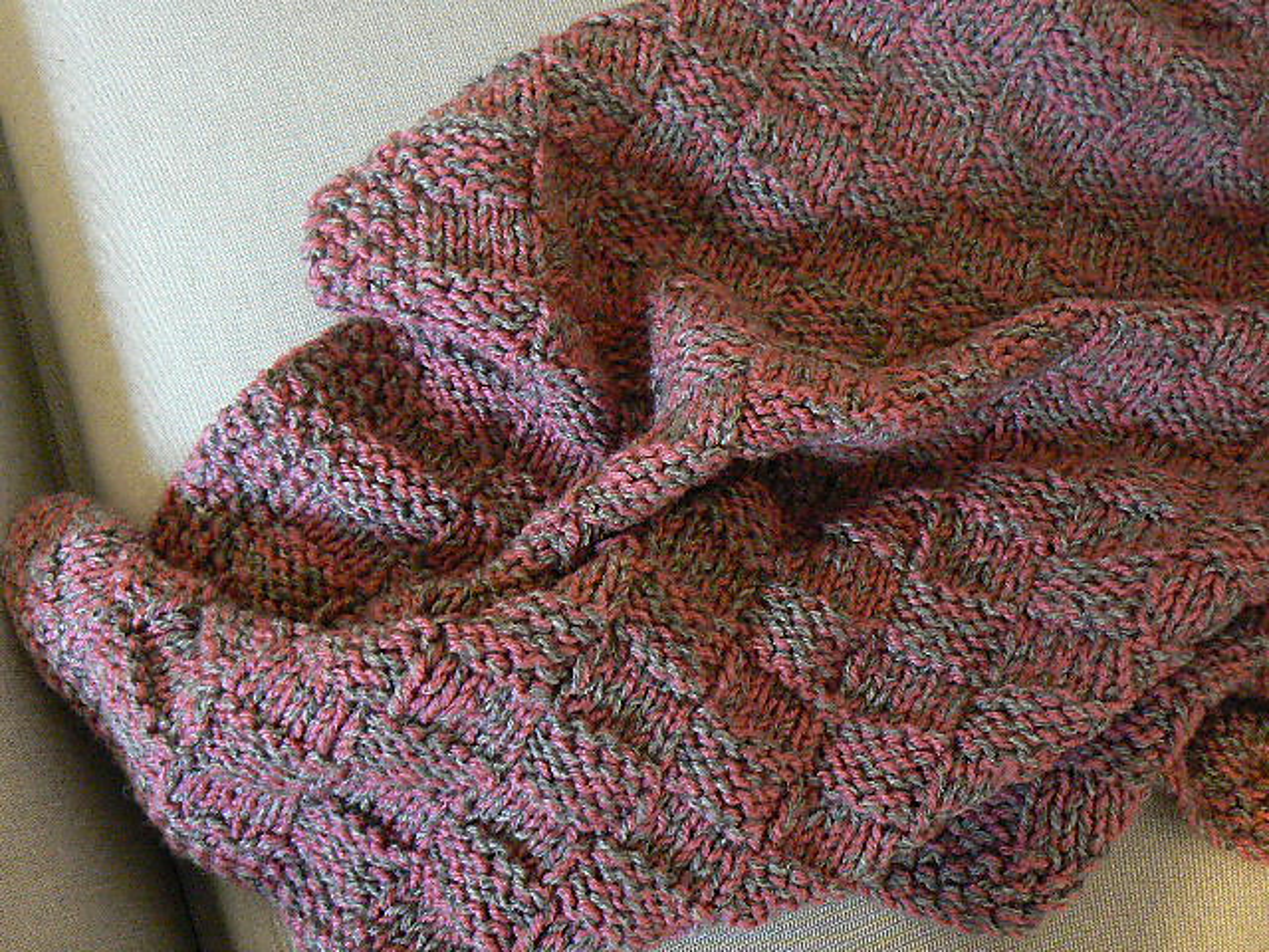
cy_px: 476
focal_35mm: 38
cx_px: 634
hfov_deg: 49.0
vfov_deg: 37.7
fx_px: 1393
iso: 400
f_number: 2.8
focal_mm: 6
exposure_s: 1/6
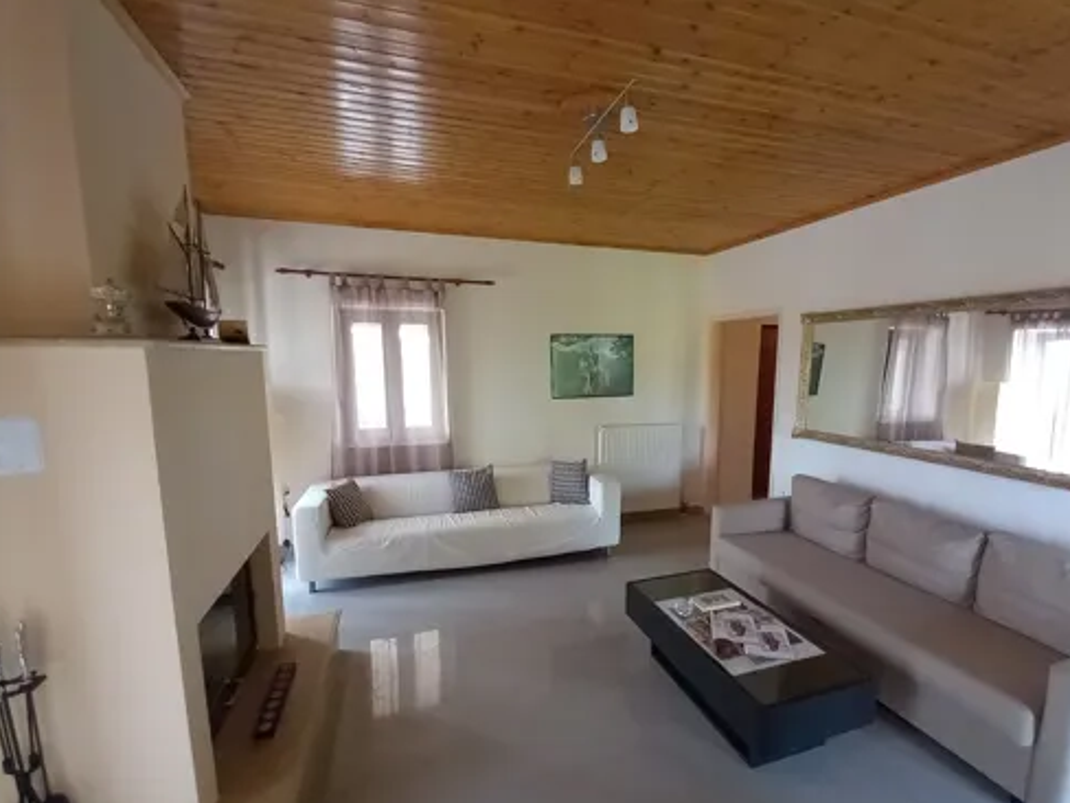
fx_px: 495
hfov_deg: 94.3
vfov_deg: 78.0
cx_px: 581
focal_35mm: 16
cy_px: 432
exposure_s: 1/33.3
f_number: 2.2
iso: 200
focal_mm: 1.13
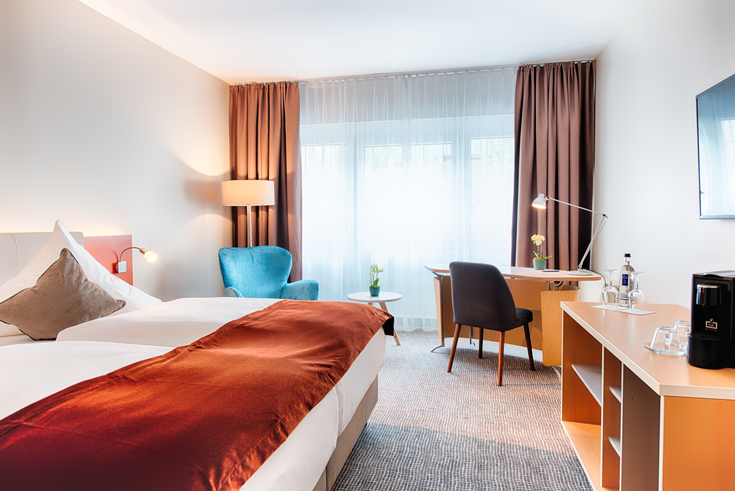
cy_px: 246
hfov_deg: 73.7
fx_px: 490
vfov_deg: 53.2
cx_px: 368
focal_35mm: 24
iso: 100
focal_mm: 24
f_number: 8
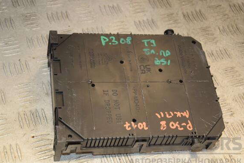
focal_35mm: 72
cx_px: 121
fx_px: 485
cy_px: 86
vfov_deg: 19.0
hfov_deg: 28.3
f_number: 5
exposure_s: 1/200
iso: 800
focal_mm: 45
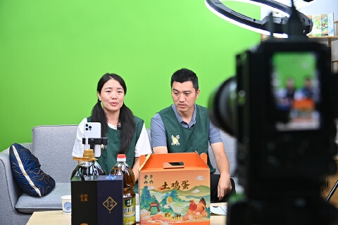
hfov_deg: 50.7
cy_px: 112
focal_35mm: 38
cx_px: 169
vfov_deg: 35.1
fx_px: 357
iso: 1000
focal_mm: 38
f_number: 5.6
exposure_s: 1/100
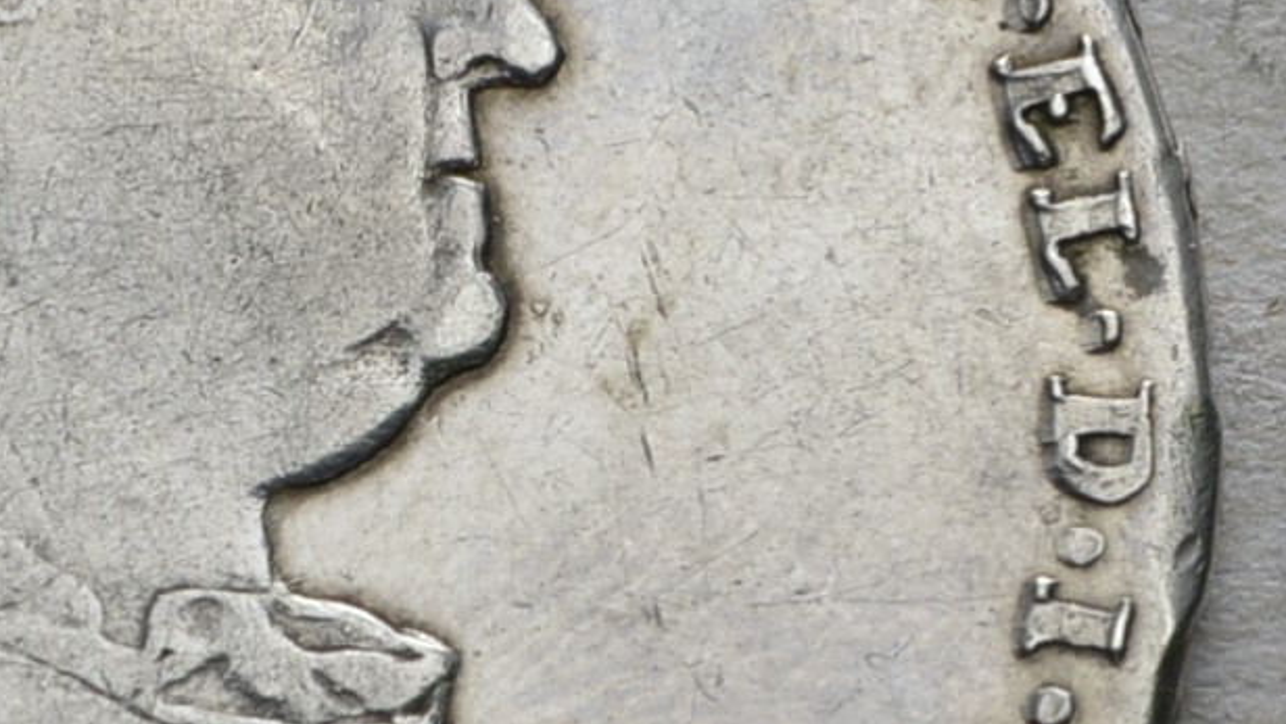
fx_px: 10268
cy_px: 394
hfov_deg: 7.1
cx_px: 1326
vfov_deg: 4.0
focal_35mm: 301
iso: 400
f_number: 14
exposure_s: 1/200
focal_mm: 48
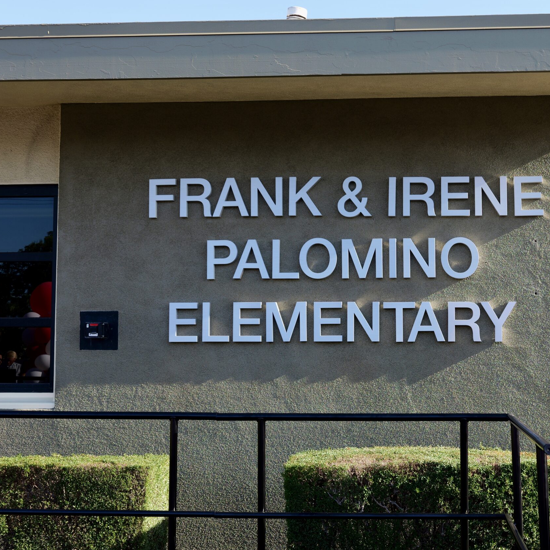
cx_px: 333
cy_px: 274
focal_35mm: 52
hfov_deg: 32.7
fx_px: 935
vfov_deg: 32.8
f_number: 7.1
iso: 100
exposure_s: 1/100
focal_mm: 40
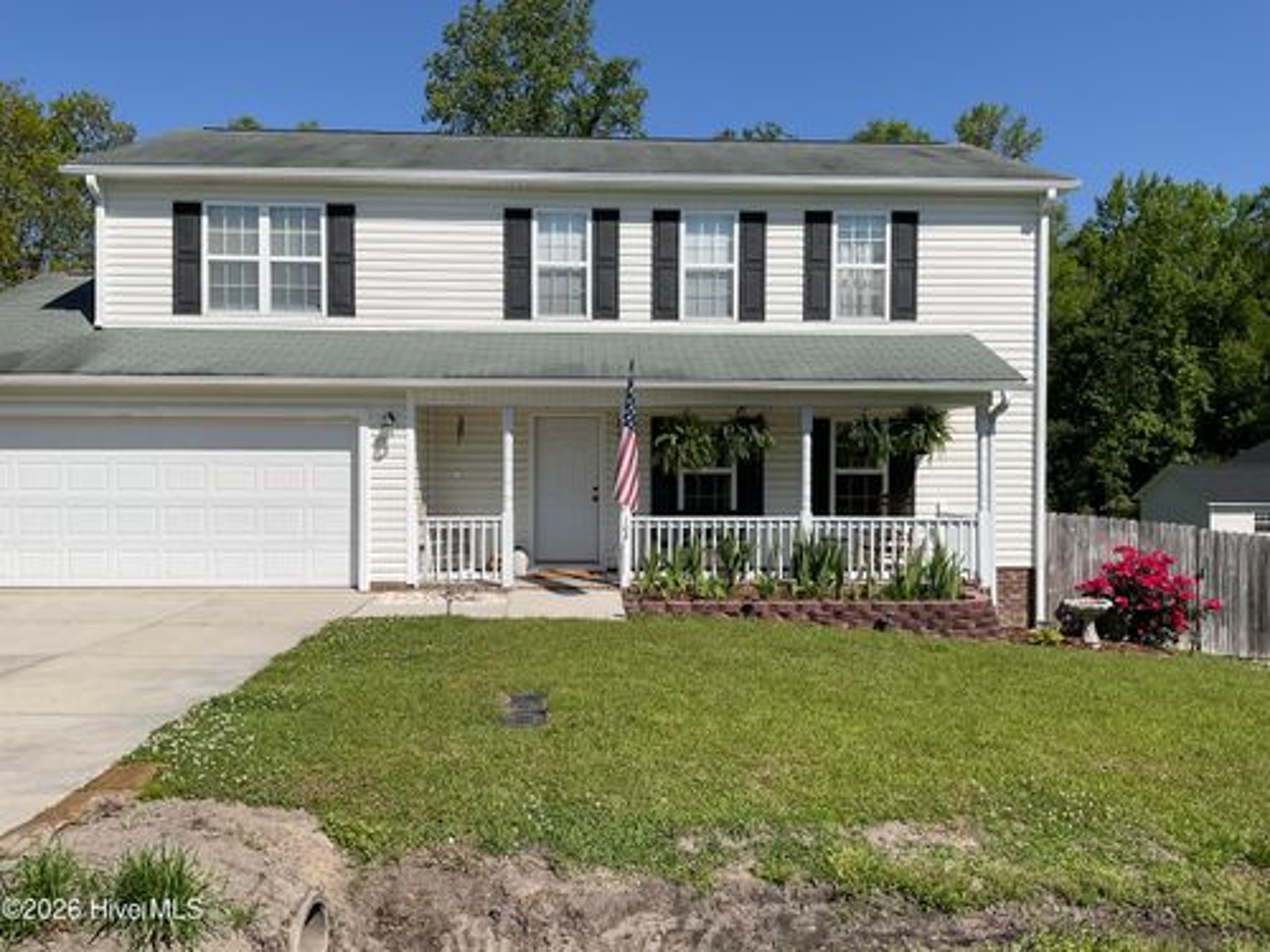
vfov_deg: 48.2
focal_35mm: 29
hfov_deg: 61.7
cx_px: 635
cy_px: 476
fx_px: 1064
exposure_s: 1/3788
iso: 16
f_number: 1.8
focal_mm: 3
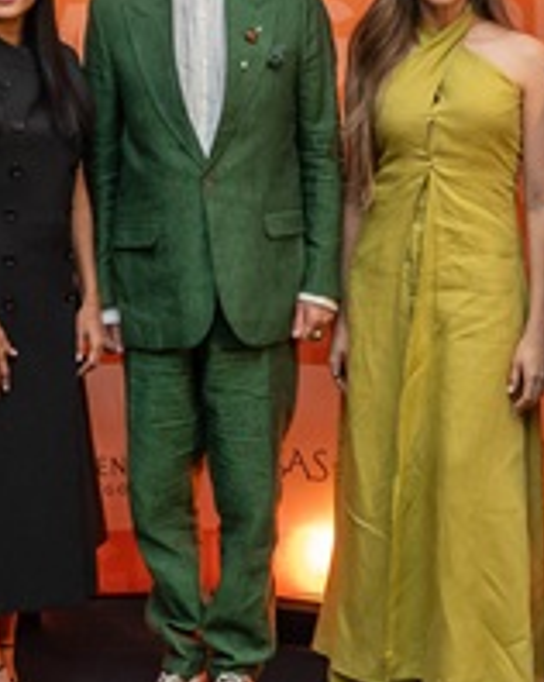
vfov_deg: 23.1
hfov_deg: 18.6
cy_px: 172
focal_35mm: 82
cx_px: 151
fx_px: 1653
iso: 2000
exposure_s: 1/125
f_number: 5
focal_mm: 18
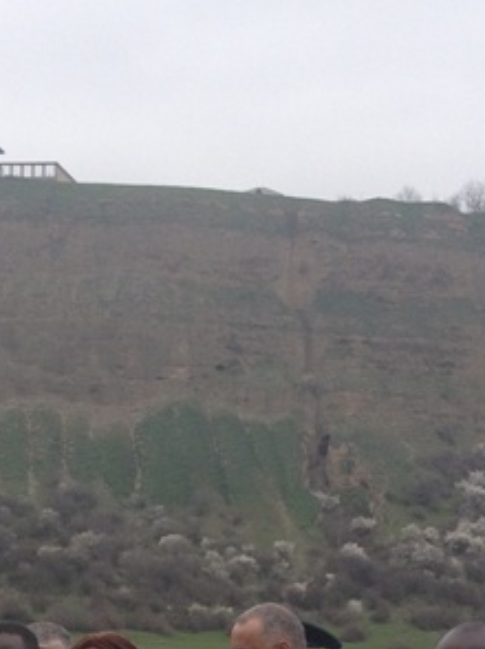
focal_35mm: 122
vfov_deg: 15.5
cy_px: 812
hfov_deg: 12.1
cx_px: 148
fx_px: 2282
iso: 50
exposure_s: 1/435
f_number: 2.4
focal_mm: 4.28
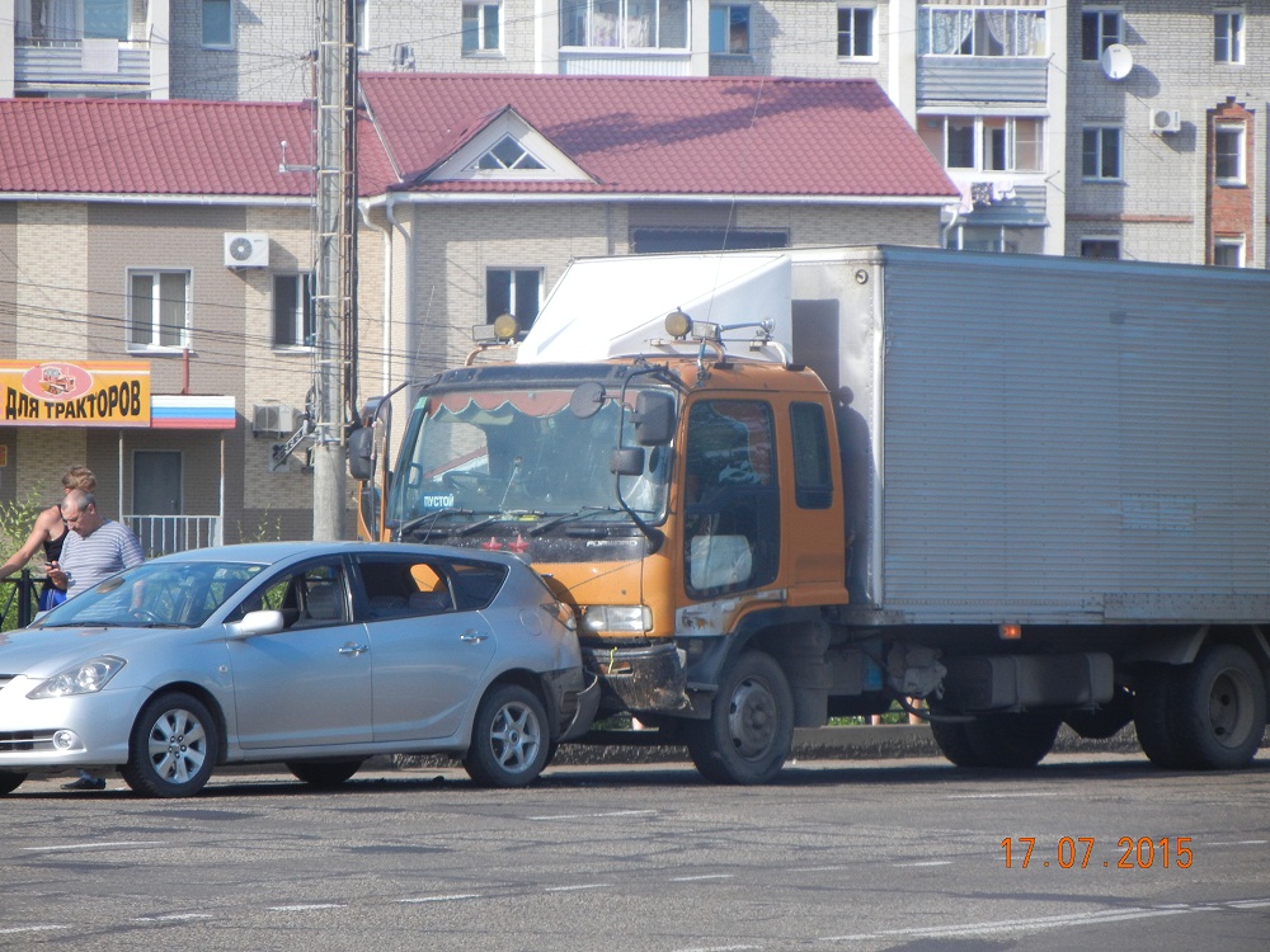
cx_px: 635
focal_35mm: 229
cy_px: 476
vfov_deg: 6.5
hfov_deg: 8.6
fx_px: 8402
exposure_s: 1/445
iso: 160
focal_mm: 41.2
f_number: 4.8
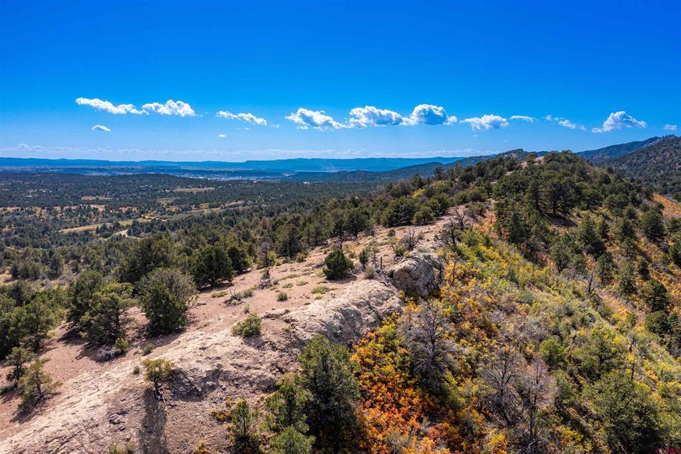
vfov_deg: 46.4
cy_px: 227
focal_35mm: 28
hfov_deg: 65.5
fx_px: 529
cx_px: 340
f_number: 5.6
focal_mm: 10.26
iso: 100
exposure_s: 1/800
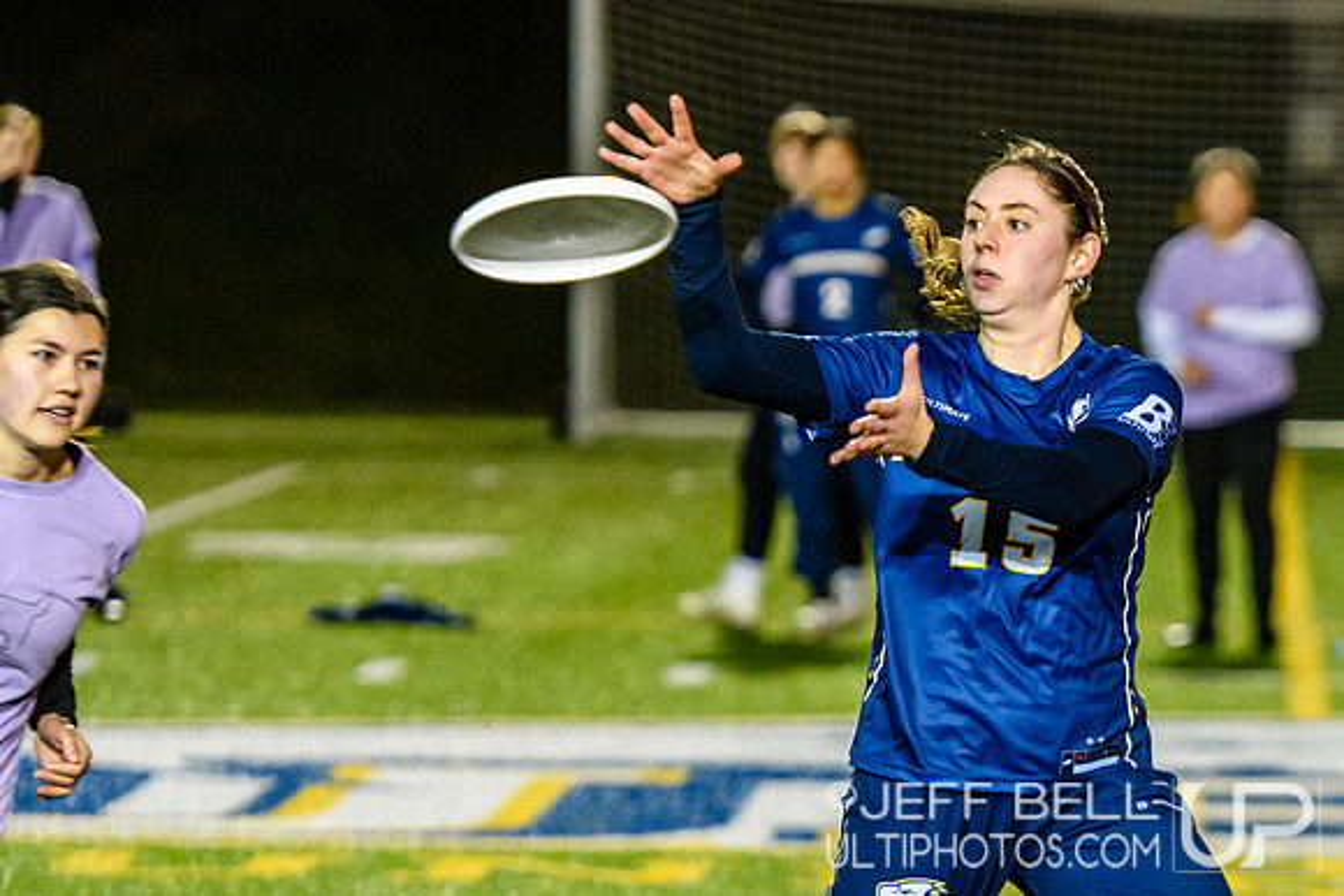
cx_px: 1024
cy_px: 519
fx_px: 12820
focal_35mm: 343
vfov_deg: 4.0
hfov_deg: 6.0
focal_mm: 150
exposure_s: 1/800
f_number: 3.2
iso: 4000
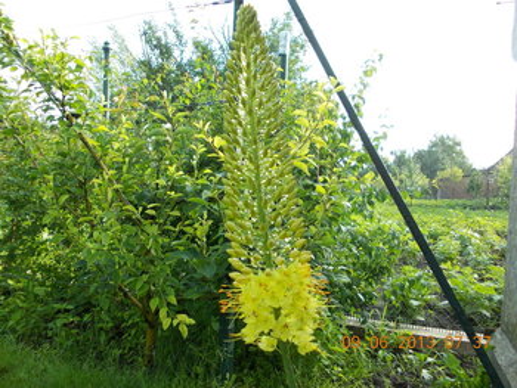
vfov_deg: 49.8
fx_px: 418
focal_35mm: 28
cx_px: 258
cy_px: 194
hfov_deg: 63.4
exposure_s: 1/160
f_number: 2.7
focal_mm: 4
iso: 80
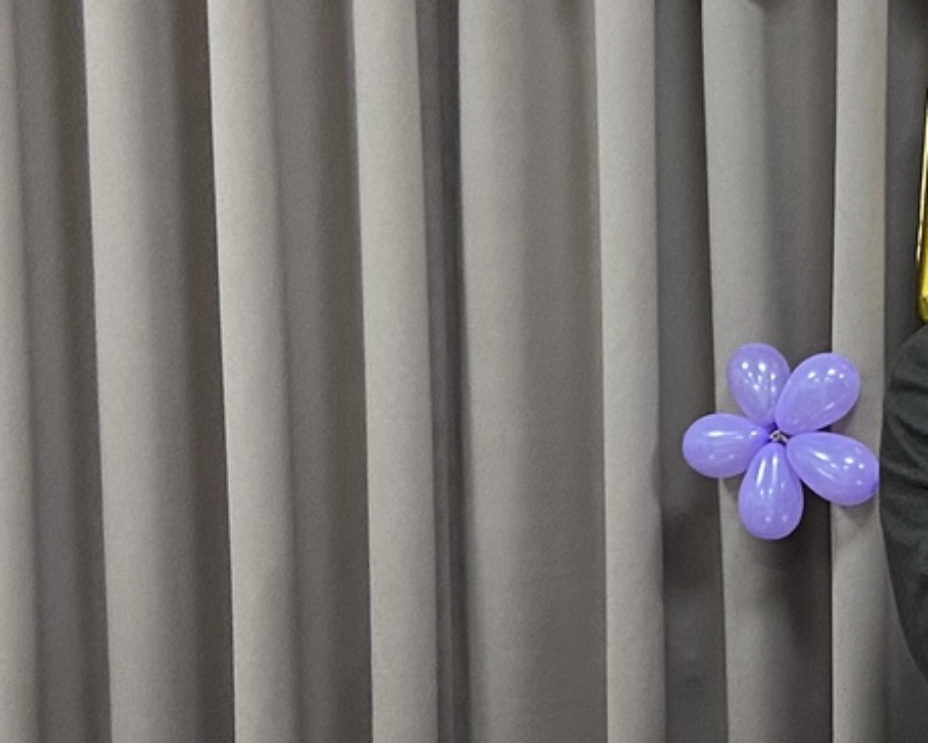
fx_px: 2939
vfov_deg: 14.3
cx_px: 1503
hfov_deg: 16.0
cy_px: 588
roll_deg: +1.3
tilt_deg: -4.0
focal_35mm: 107
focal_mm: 4.25
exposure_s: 1/60
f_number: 1.8
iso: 250
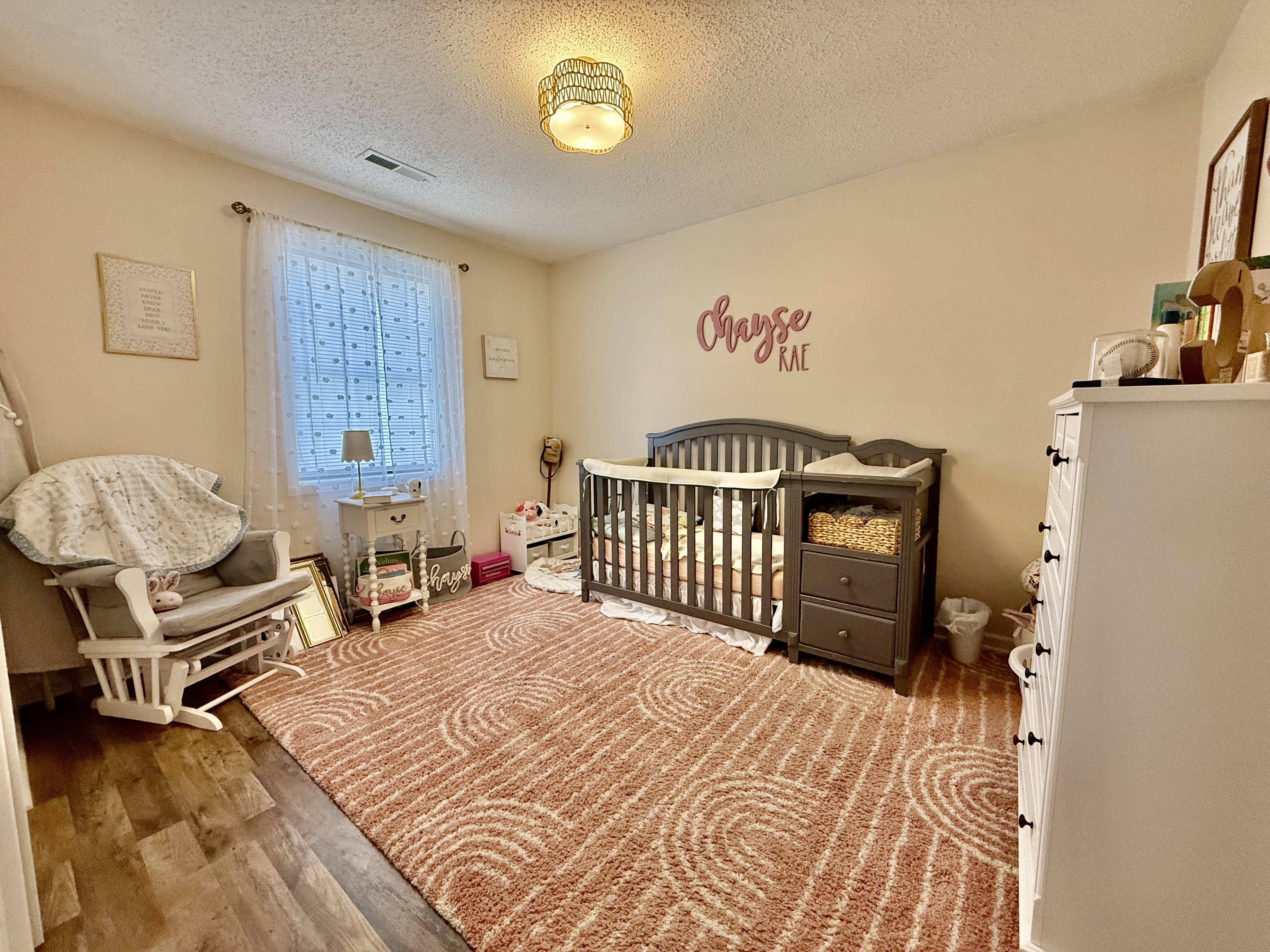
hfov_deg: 102.1
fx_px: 514
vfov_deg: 85.7
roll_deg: +0.3
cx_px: 635
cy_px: 476
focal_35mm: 14
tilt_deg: -5.1
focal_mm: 2.22
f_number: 2.2
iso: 320
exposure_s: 1/120
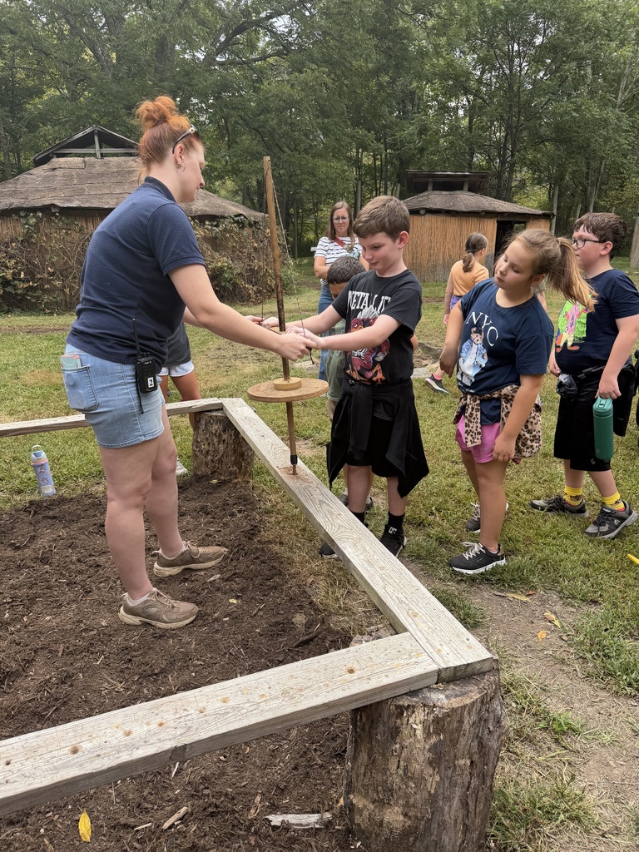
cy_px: 426
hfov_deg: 56.8
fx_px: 591
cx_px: 320
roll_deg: -0.9
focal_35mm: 24
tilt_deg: -17.0
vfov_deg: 71.6
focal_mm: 6.76
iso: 80
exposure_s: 1/612
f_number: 1.78
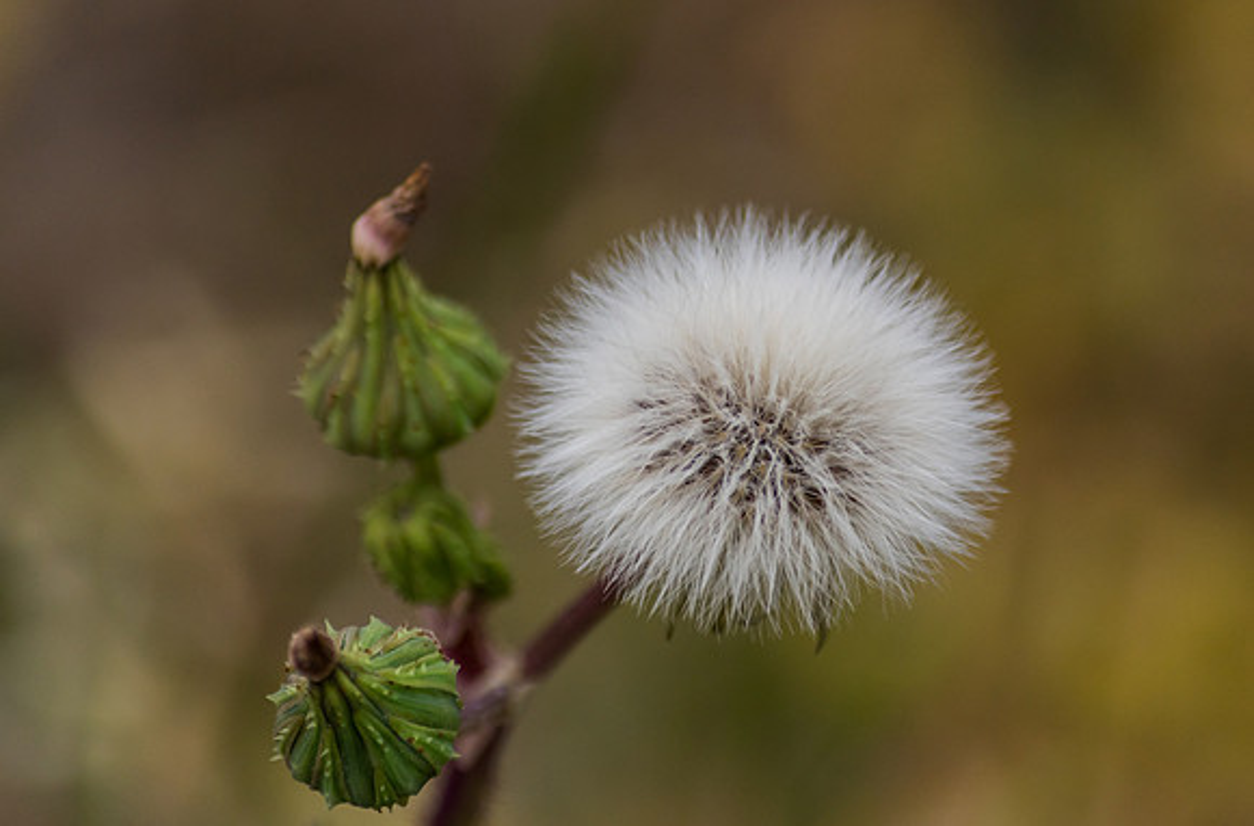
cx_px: 717
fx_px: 18609
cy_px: 358
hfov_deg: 3.9
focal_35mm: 536
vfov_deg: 2.5
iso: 320
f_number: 5.6
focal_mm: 300
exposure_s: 1/800
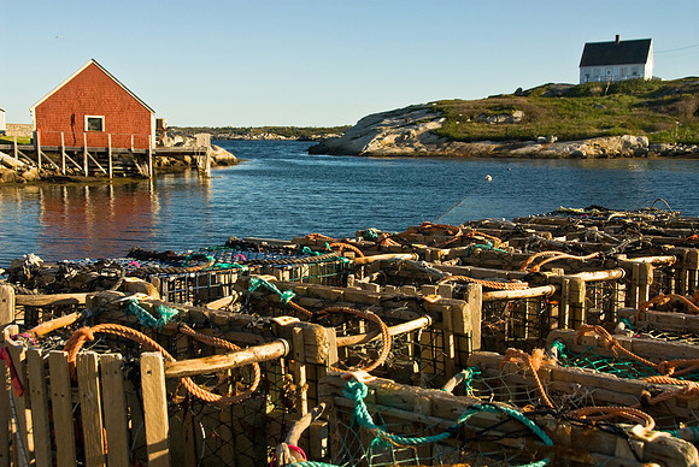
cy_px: 234
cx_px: 350
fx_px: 845
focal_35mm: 44
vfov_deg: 30.9
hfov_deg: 44.9
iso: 250
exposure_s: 1/320
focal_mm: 29
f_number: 10
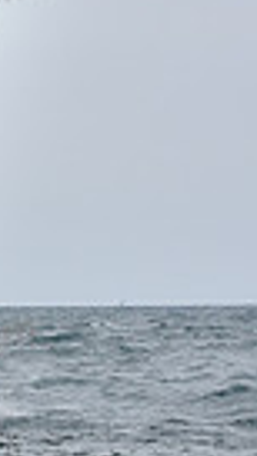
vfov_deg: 6.9
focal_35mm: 311
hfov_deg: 3.8
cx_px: -604
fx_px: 3770
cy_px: 251
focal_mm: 70
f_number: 9
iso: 250
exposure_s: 1/800
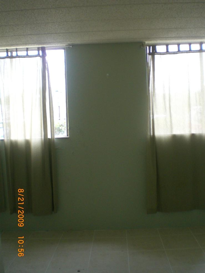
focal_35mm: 38
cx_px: 102
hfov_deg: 37.7
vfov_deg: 49.0
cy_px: 136
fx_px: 300
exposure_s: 1/100
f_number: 3.1
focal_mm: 6.3
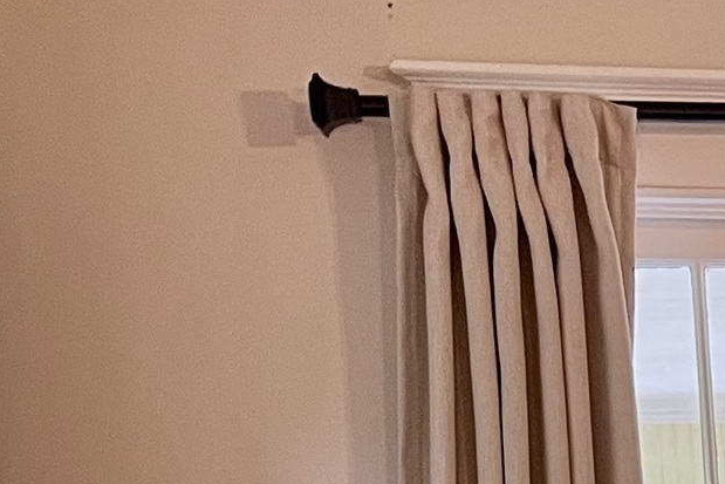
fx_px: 2598
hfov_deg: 14.3
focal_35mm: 129
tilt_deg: -5.3
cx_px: 1253
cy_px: 1165
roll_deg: +2.3
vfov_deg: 9.5
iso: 160
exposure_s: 1/60
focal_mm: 5.1
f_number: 1.6
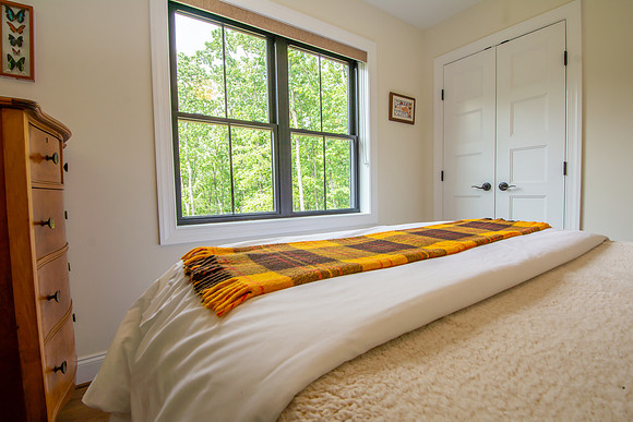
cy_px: 211
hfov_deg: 95.0
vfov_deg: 72.1
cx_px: 316
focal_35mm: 16
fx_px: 290
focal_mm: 11
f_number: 6.7
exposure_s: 1/60
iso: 100
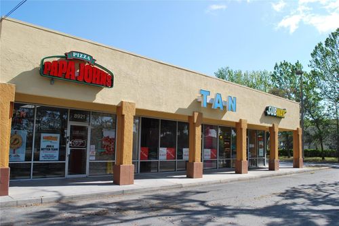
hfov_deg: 61.9
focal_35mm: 30
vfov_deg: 43.7
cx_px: 170
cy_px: 113
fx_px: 283
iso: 100
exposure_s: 1/200
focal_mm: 20
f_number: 7.1
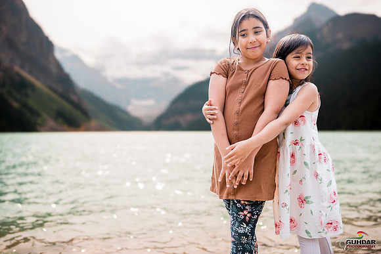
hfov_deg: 54.4
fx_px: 370
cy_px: 127
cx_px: 190
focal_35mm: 35
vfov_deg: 37.9
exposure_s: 1/4000
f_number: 2
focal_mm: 35
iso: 200
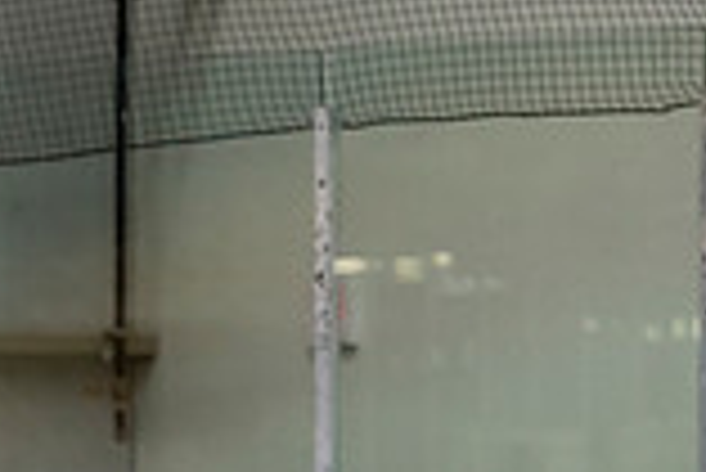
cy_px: 829
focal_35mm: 474
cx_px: -351
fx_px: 9304
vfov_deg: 2.9
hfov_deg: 4.3
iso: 2000
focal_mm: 125
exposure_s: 1/640
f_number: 3.2
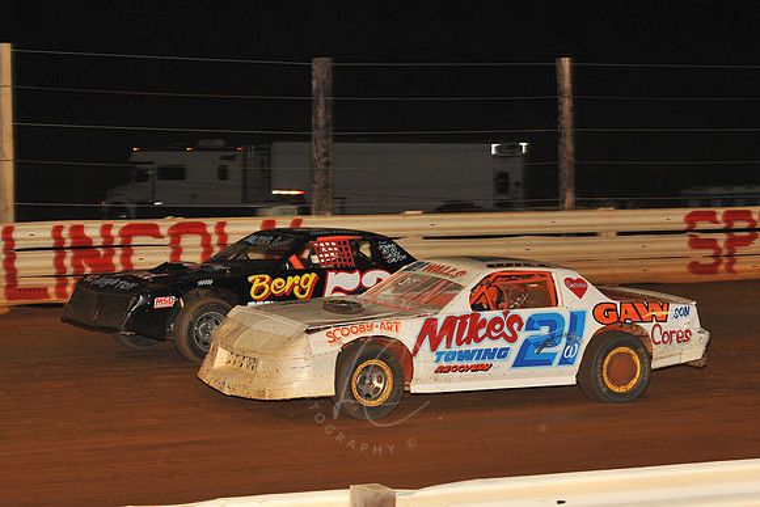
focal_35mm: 100
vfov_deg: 13.7
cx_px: 380
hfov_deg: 20.4
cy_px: 254
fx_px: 2112
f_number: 6.3
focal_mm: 100
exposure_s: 1/320
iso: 1250
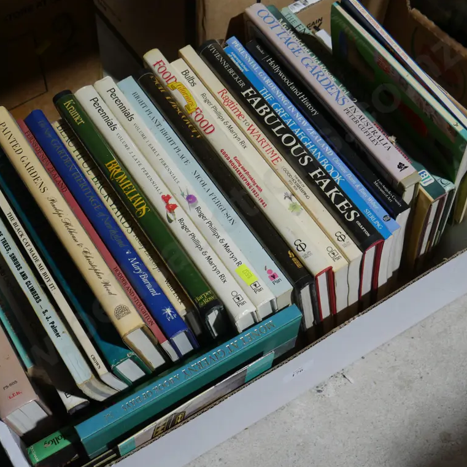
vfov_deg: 34.0
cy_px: 234
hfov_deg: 34.0
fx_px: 763
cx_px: 204
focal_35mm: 50
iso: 400
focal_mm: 21
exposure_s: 1/60
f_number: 4.6
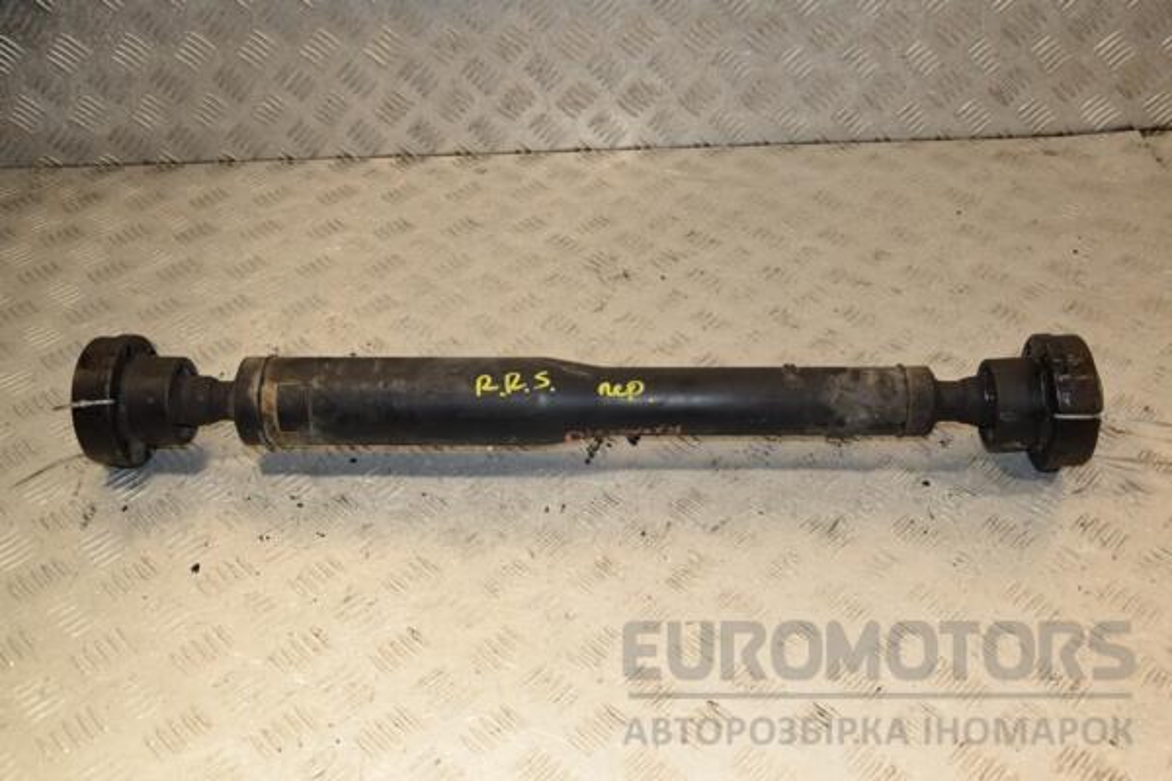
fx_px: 1221
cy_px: 390
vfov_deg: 35.5
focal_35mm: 38
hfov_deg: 51.3
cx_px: 586
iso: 800
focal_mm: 25
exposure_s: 1/200
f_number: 6.3
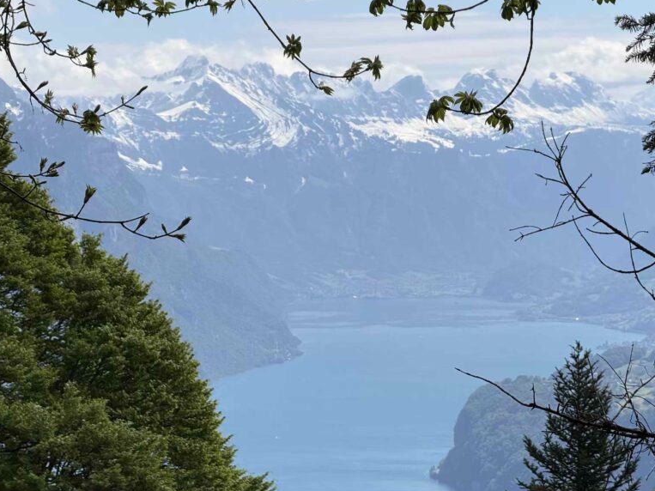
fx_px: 3046
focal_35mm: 161
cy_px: 314
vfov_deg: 9.2
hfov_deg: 12.3
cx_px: 353
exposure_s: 1/2439
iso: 50
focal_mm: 15.66
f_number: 2.8
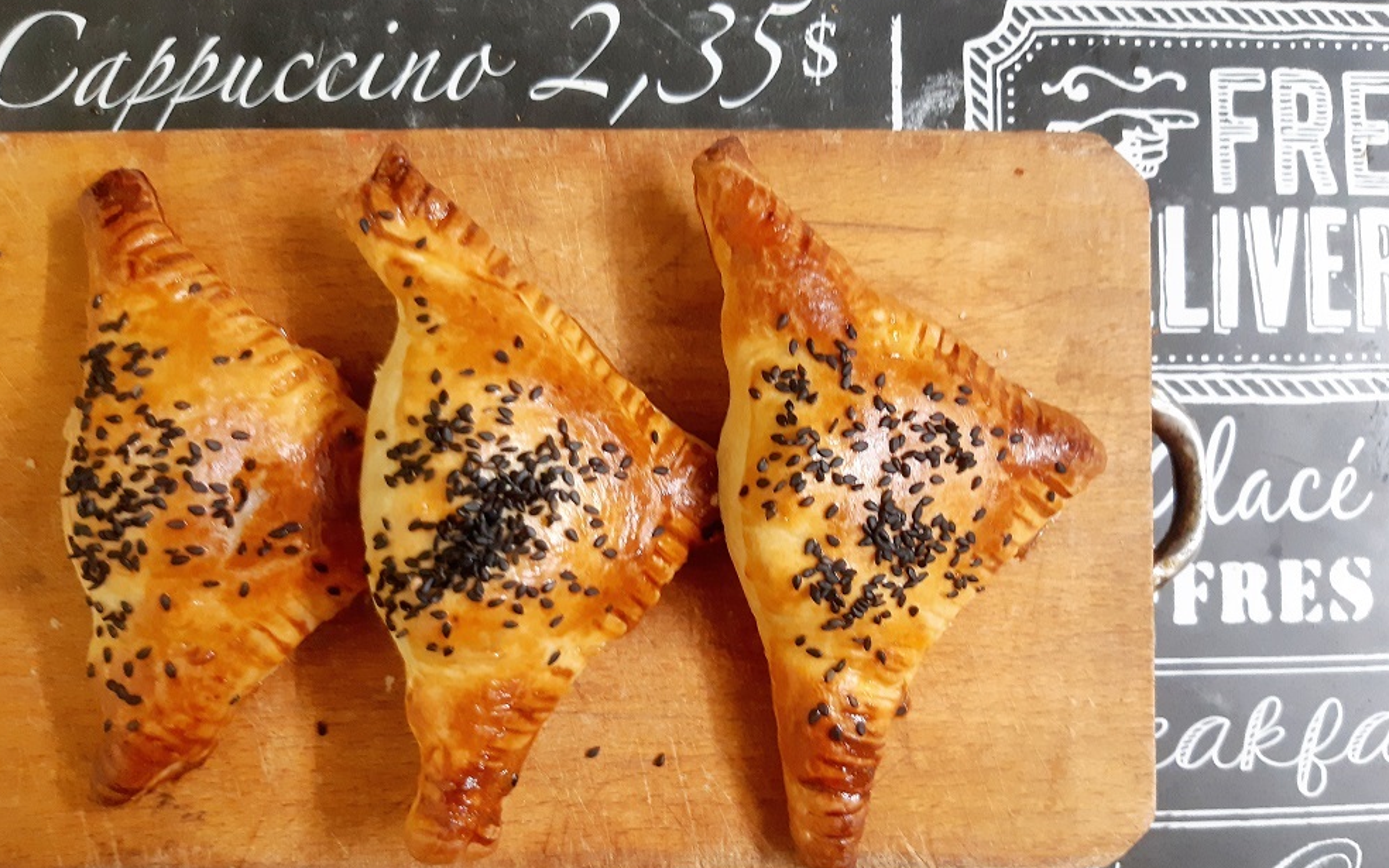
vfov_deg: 44.4
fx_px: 1060
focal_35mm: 28
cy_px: 508
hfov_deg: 66.5
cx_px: 702
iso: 200
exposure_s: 1/50
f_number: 1.7
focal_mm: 3.92
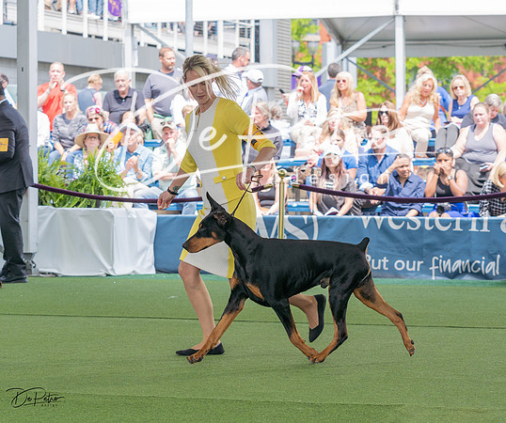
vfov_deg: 13.8
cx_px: 296
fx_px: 1745
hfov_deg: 16.5
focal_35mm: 114
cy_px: 175
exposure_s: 1/800
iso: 400
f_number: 4.5
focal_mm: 77
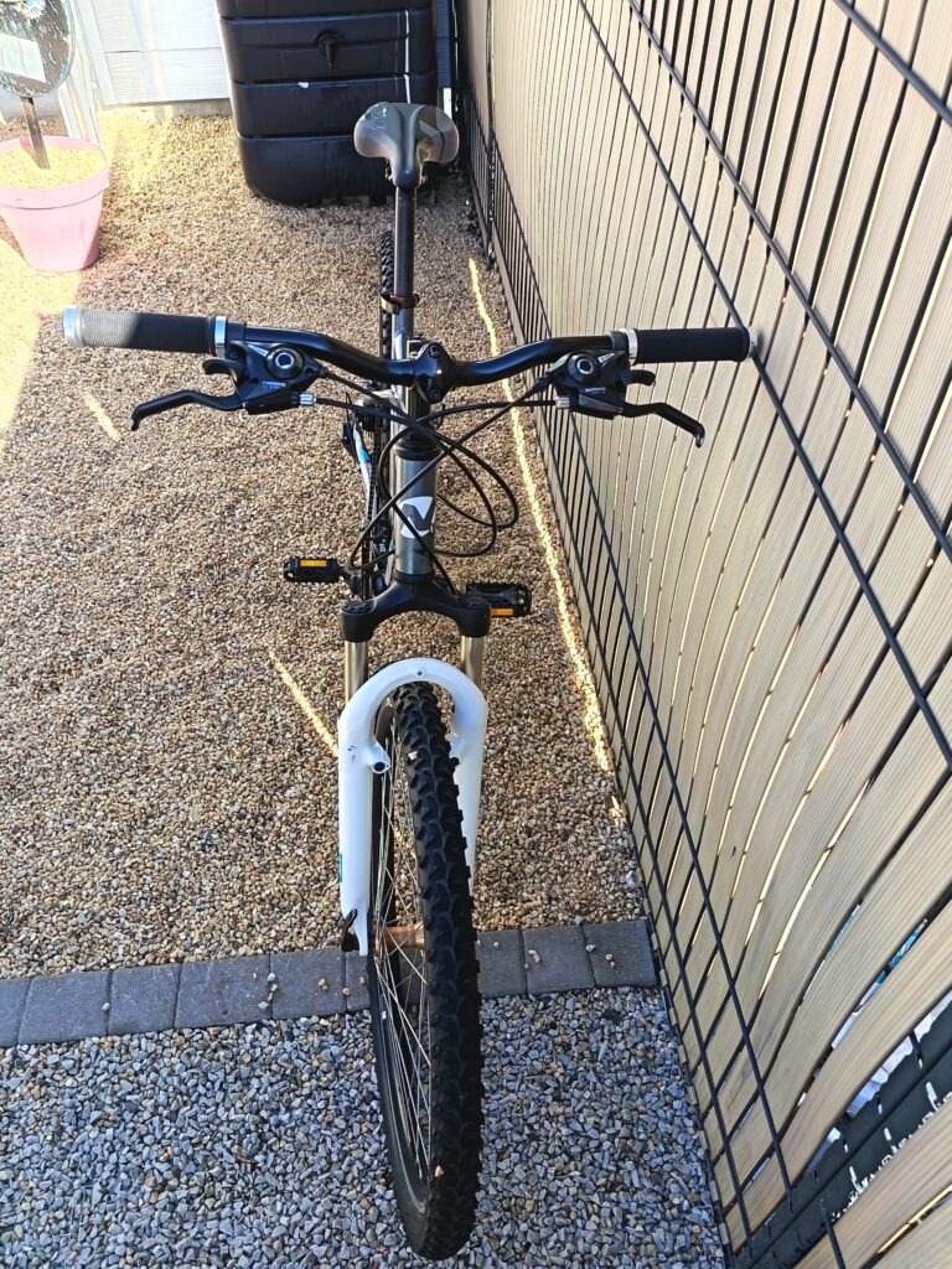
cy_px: 634
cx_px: 476
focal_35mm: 28
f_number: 1.75
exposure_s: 1/145
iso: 100
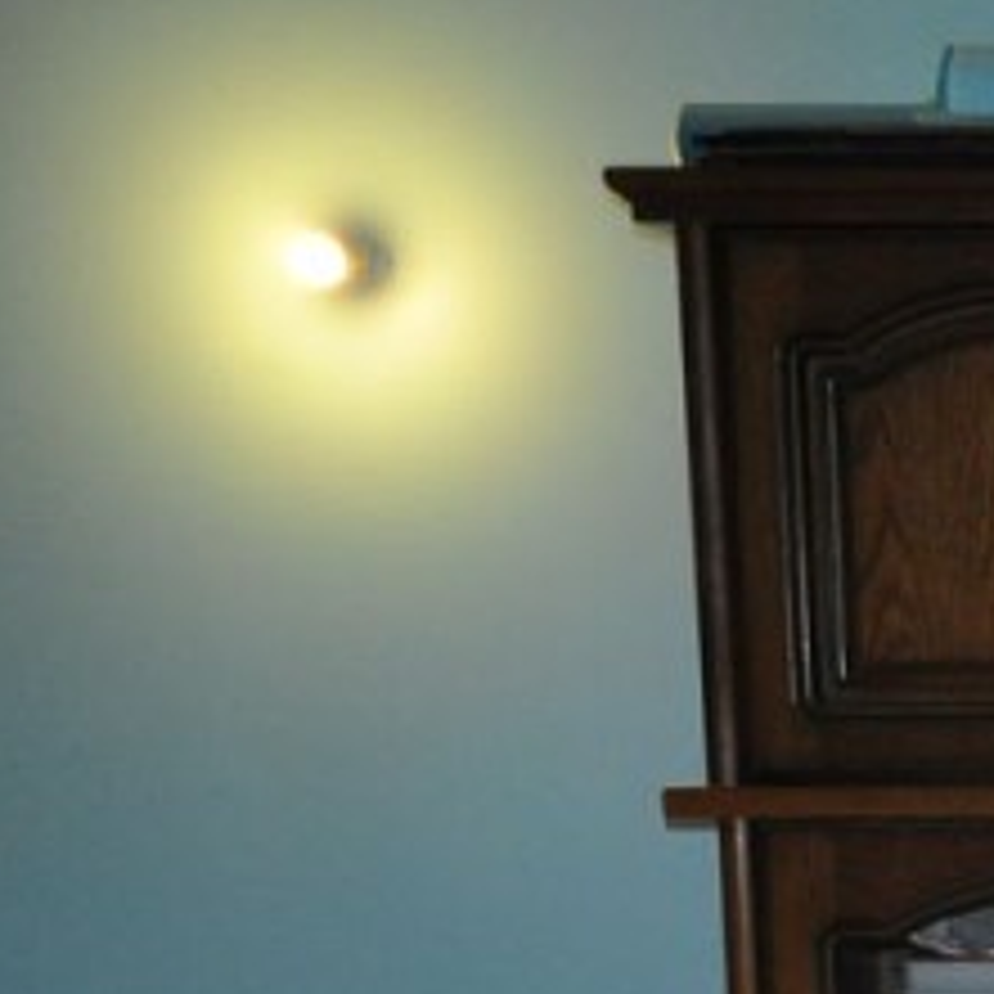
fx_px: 4223
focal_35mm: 130
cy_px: 1471
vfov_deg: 12.8
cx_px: 2105
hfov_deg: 11.8
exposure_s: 1/60
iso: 800
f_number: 3.8
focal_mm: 22
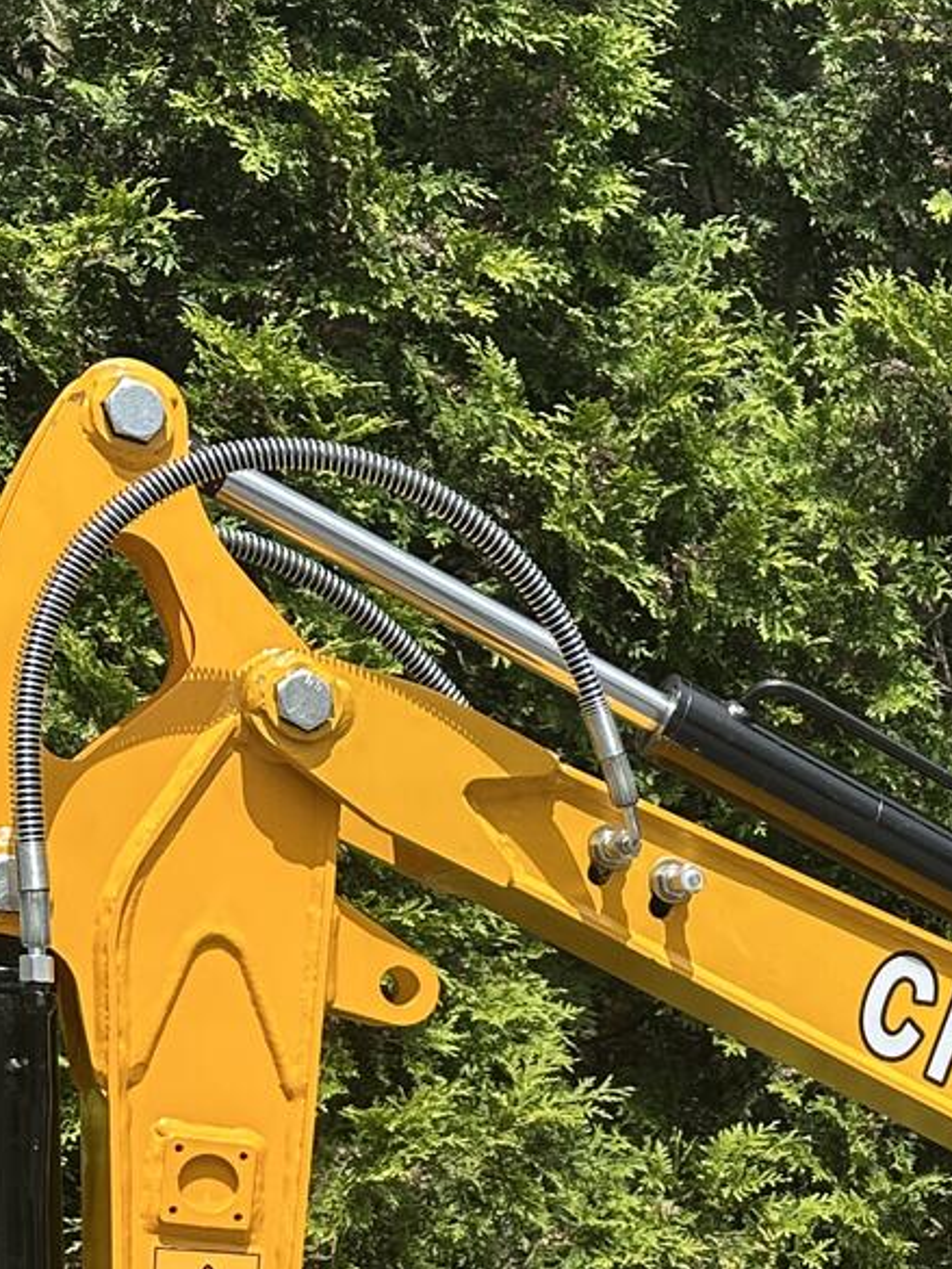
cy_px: 1482
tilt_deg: -2.2
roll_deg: -1.5
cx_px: 1375
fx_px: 3079
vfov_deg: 21.7
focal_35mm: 84
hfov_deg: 16.2
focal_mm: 6.86
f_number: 1.78
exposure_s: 1/2732
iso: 80
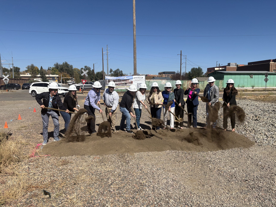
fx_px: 207
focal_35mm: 26
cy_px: 104
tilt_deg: -5.0
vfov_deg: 53.1
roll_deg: +0.1
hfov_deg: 67.3
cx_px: 138
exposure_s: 1/5814
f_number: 1.6
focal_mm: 5.96
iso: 50
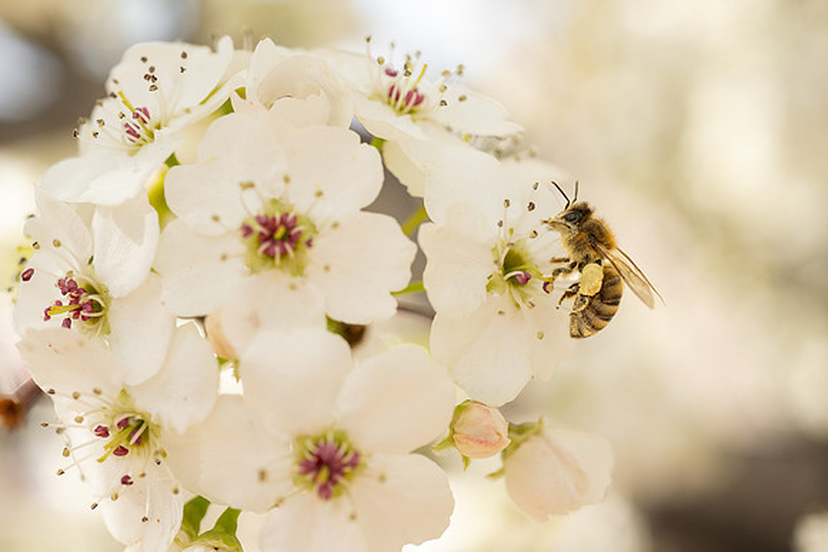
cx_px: 414
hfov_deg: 33.4
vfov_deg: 22.6
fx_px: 1380
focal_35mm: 60
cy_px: 276
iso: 500
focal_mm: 60
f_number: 7.1
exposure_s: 1/640
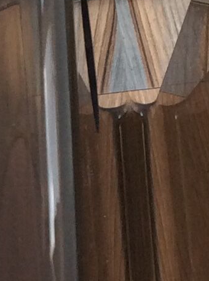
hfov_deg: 8.1
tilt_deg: -54.5
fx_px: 1471
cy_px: 227
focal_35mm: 182
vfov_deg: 10.9
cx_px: 11
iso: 50
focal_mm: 3.3
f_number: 2.4
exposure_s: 1/25
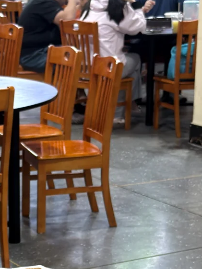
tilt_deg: -16.9
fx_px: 958
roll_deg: +0.9
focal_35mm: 123
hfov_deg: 11.8
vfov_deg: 15.8
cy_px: 239
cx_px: -31
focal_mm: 6.76
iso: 125
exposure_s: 1/50
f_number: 1.78
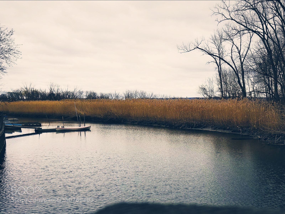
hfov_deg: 67.3
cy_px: 107
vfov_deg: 53.1
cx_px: 142
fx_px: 214
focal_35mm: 26
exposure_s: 1/1698
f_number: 1.7
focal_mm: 4.25
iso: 50
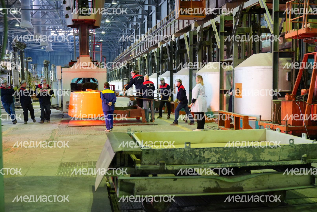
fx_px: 361
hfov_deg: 47.4
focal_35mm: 41
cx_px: 158
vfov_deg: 32.7
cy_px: 106
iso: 3200
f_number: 3.2
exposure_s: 1/125
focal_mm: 41
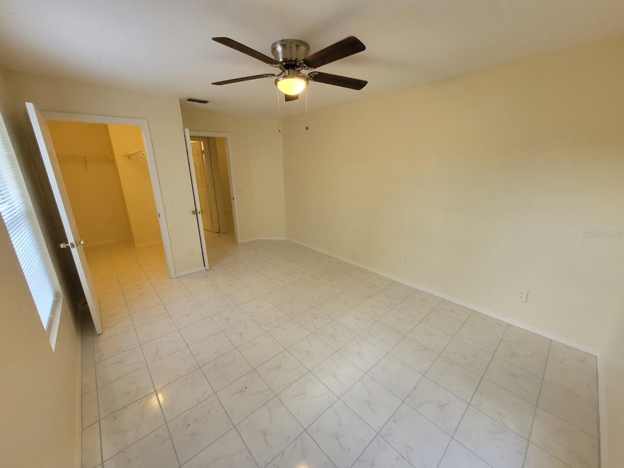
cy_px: 234
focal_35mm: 13
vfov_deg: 89.9
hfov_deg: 106.2
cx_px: 312
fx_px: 234
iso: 200
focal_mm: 1.74
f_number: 2.2
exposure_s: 1/60
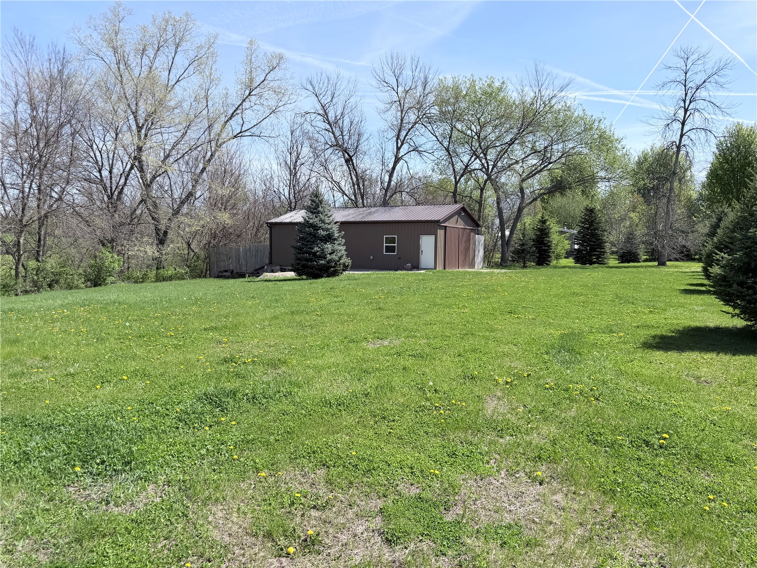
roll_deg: -0.8
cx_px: 378
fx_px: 525
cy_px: 284
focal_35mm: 24
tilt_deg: -4.7
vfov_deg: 56.8
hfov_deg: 71.6
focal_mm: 6.76
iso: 80
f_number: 1.78
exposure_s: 1/3584
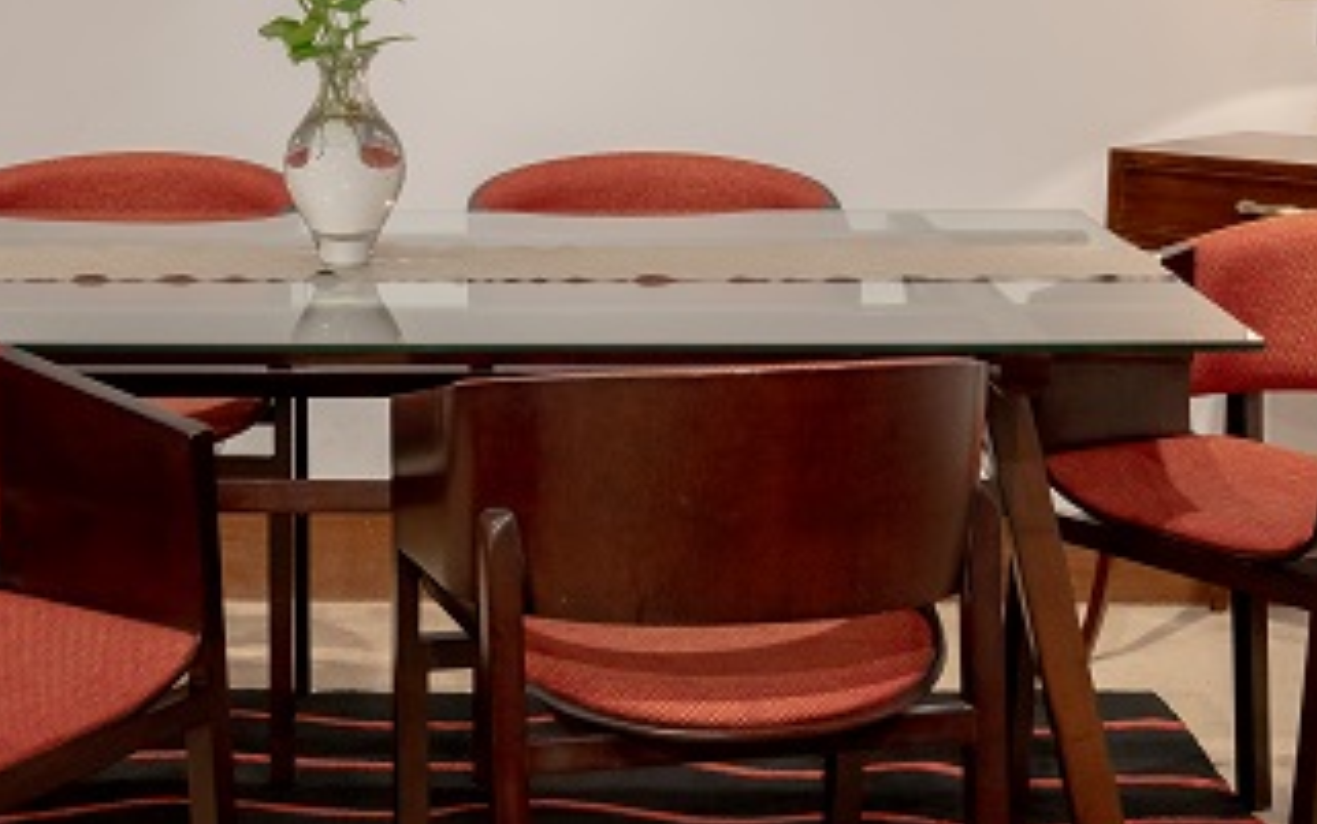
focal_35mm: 80
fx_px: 2873
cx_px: 418
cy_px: 422
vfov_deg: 16.3
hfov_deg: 25.7
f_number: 5.6
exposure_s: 1/80
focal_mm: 36
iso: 2000
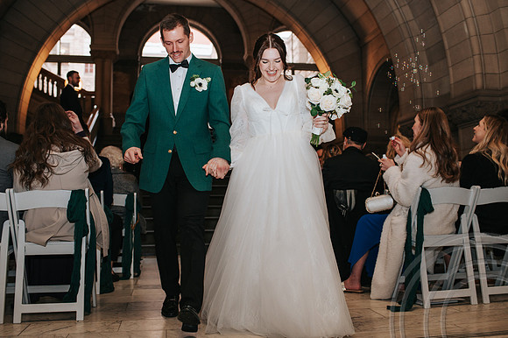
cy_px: 169
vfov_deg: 37.8
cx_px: 254
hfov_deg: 54.5
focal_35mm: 35
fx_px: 494
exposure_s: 1/200
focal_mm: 35
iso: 800
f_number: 3.2
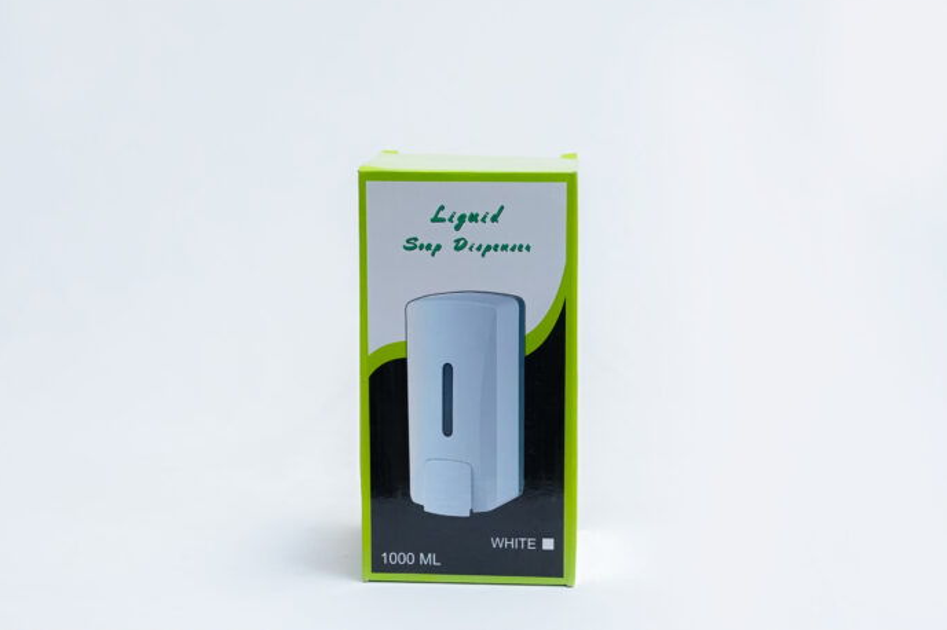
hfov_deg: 35.7
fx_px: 1472
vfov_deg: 24.2
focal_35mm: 56
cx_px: 478
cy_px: 312
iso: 3200
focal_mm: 37
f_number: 10
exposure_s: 1/125
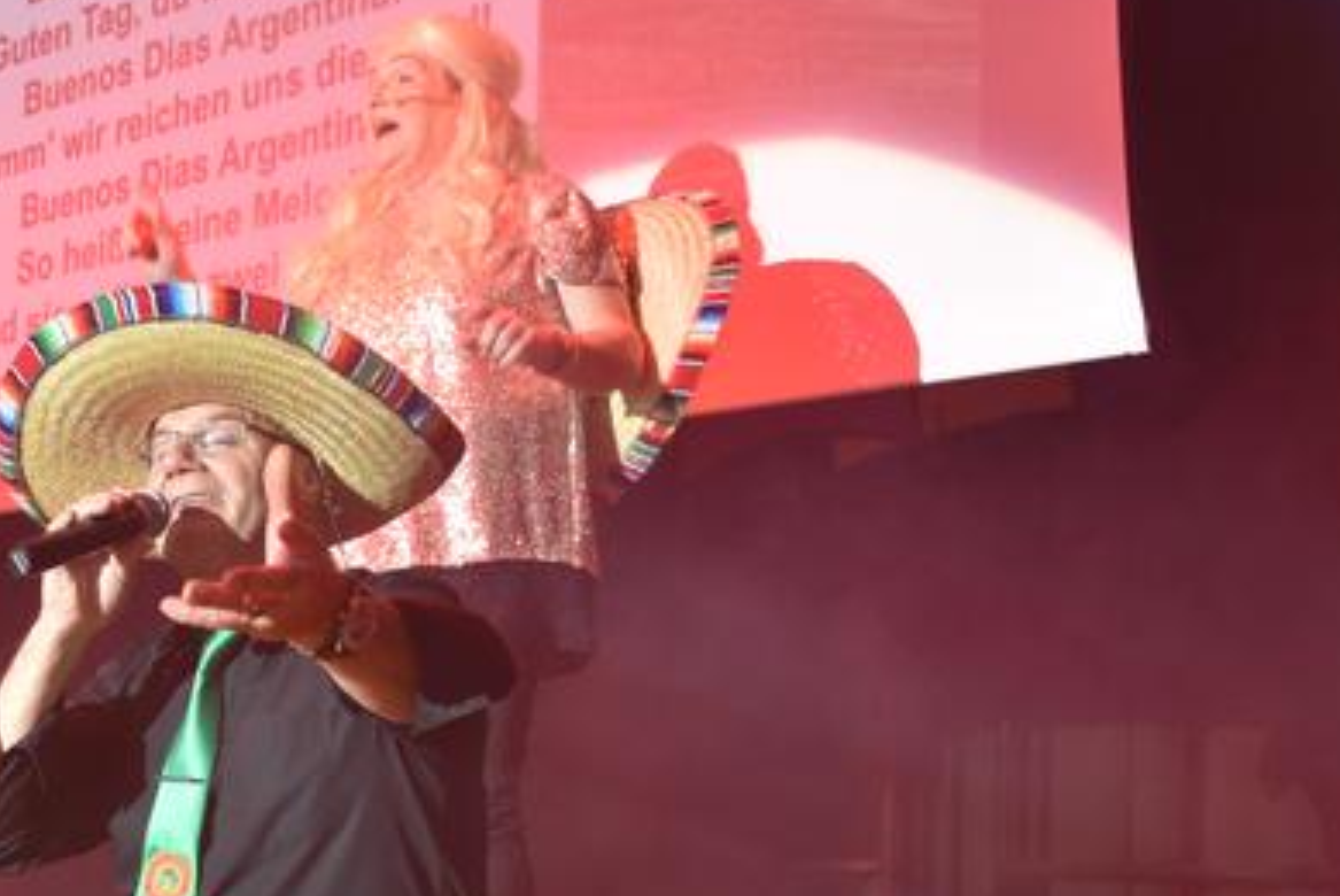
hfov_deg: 26.6
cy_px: 758
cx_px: 179
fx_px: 2756
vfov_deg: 18.2
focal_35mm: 74
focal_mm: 24
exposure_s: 1/60
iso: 1400
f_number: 4
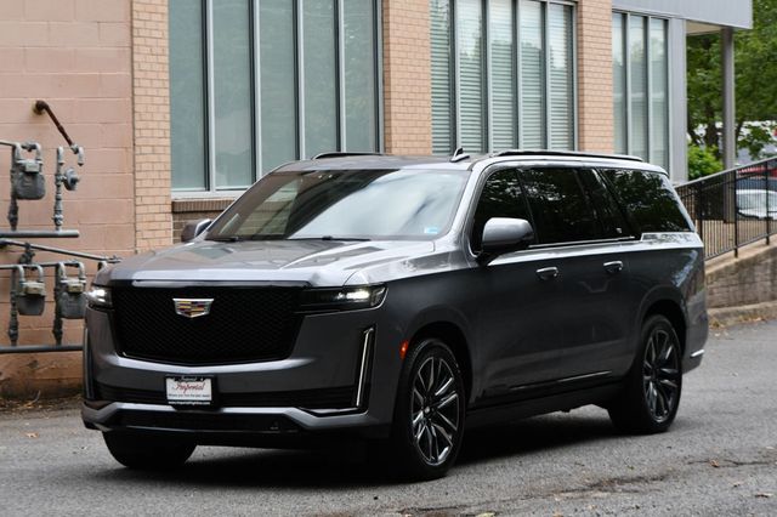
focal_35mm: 117
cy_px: 258
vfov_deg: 11.7
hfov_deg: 17.5
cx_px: 388
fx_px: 2524
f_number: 7.1
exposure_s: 1/250
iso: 200
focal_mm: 78
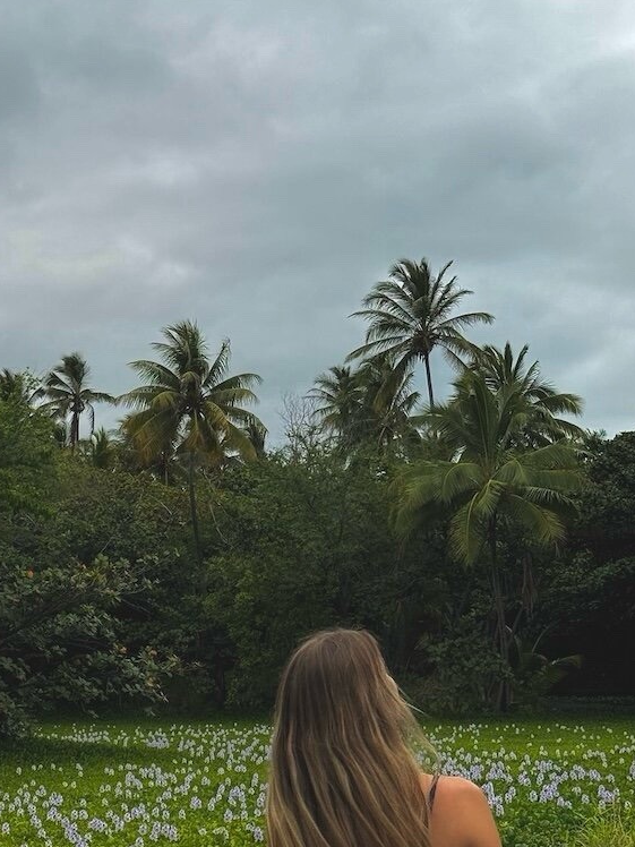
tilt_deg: +10.3
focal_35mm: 77
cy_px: 349
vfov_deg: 25.3
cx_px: 136
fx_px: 1883
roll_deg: +0.6
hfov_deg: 19.0
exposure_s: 1/593
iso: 64
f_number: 1.78
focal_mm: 6.76
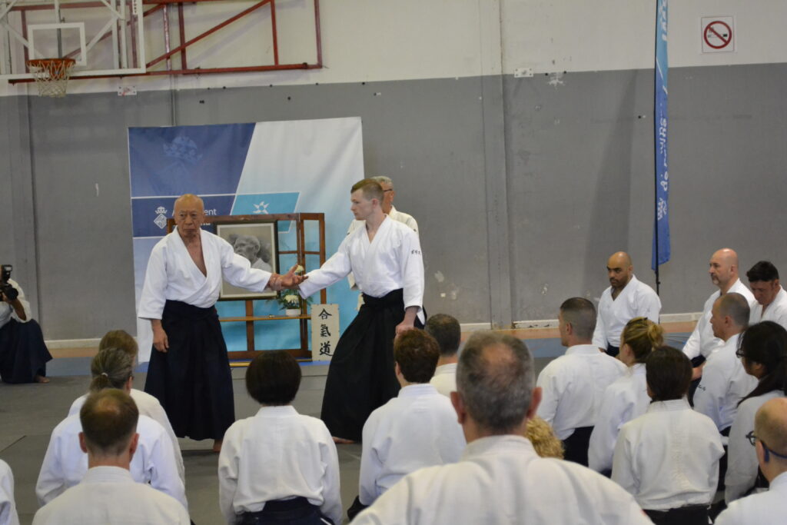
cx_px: 394
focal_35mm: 82
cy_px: 262
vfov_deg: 16.6
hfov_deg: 24.6
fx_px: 1804
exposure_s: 1/125
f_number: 5.6
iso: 3200
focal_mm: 55
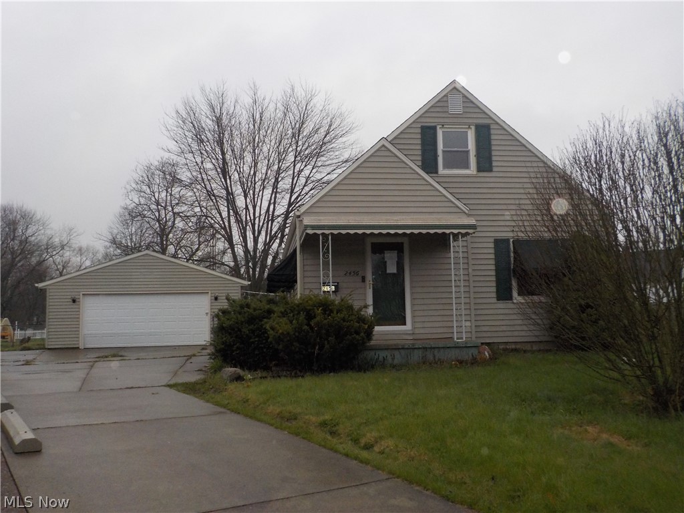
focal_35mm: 30
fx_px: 593
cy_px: 256
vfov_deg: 46.8
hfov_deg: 60.0
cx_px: 342
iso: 320
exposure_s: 1/30
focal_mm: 4.1
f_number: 3.3
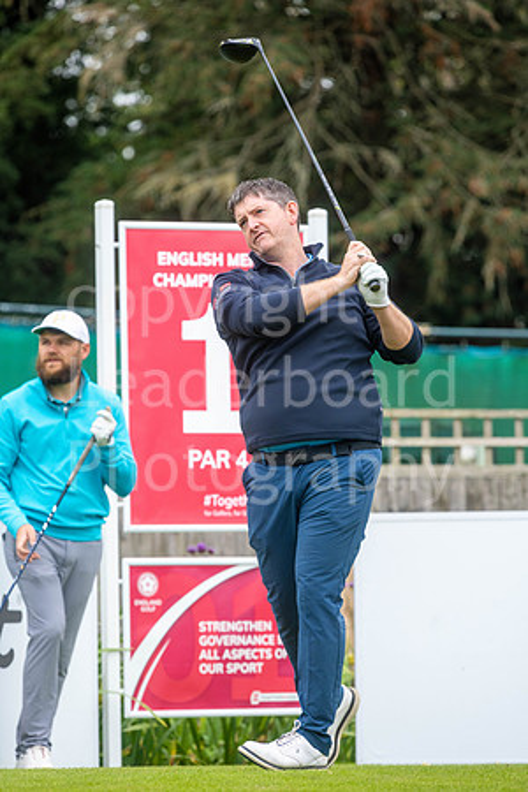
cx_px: 264
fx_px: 6599
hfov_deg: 4.6
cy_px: 396
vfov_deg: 6.9
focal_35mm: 300
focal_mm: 300
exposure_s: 1/800
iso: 640
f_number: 6.3
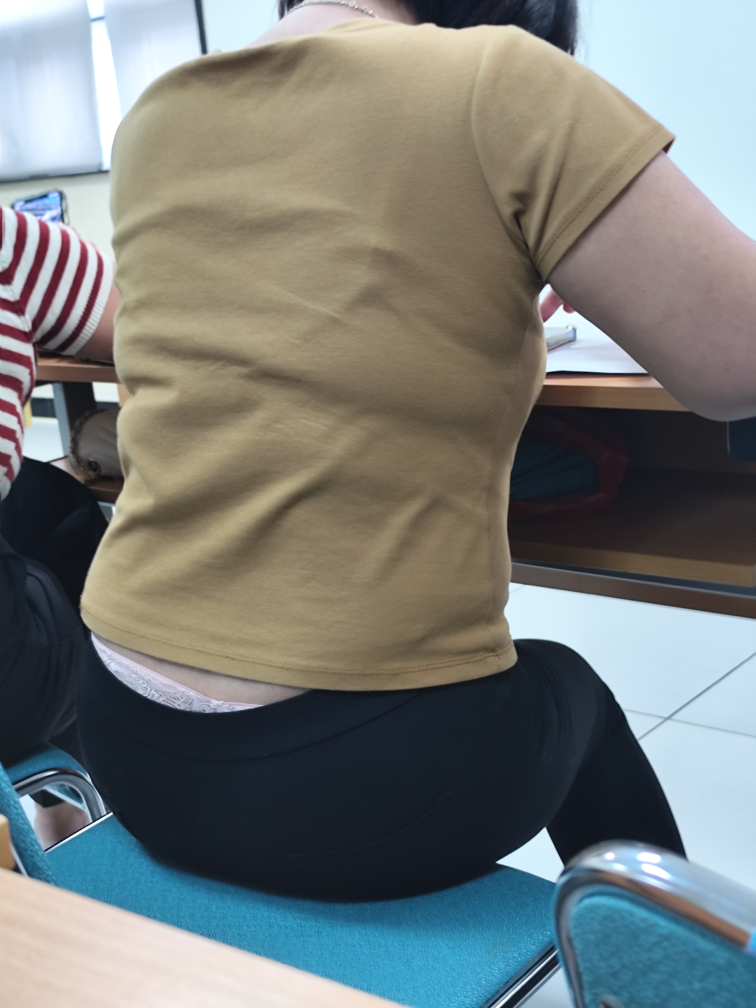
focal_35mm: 46
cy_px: 504
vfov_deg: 41.2
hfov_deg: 31.5
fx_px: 1339
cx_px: 378
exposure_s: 1/25
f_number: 1.65
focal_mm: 6.14
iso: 160
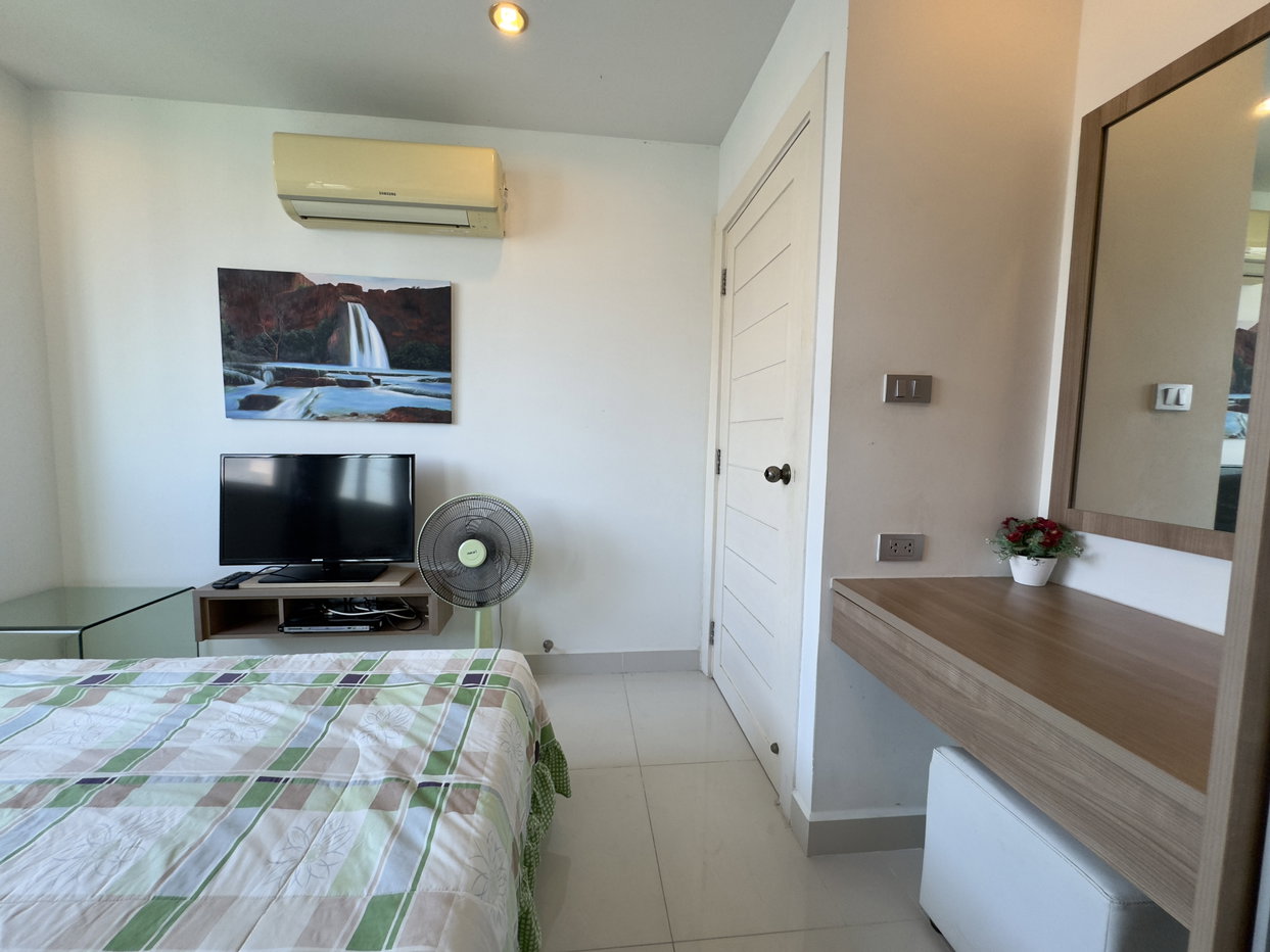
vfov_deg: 85.7
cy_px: 476
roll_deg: -0.9
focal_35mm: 14
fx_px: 514
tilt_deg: -4.1
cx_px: 635
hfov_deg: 102.1
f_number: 2.2
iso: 64
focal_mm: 2.22
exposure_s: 1/100
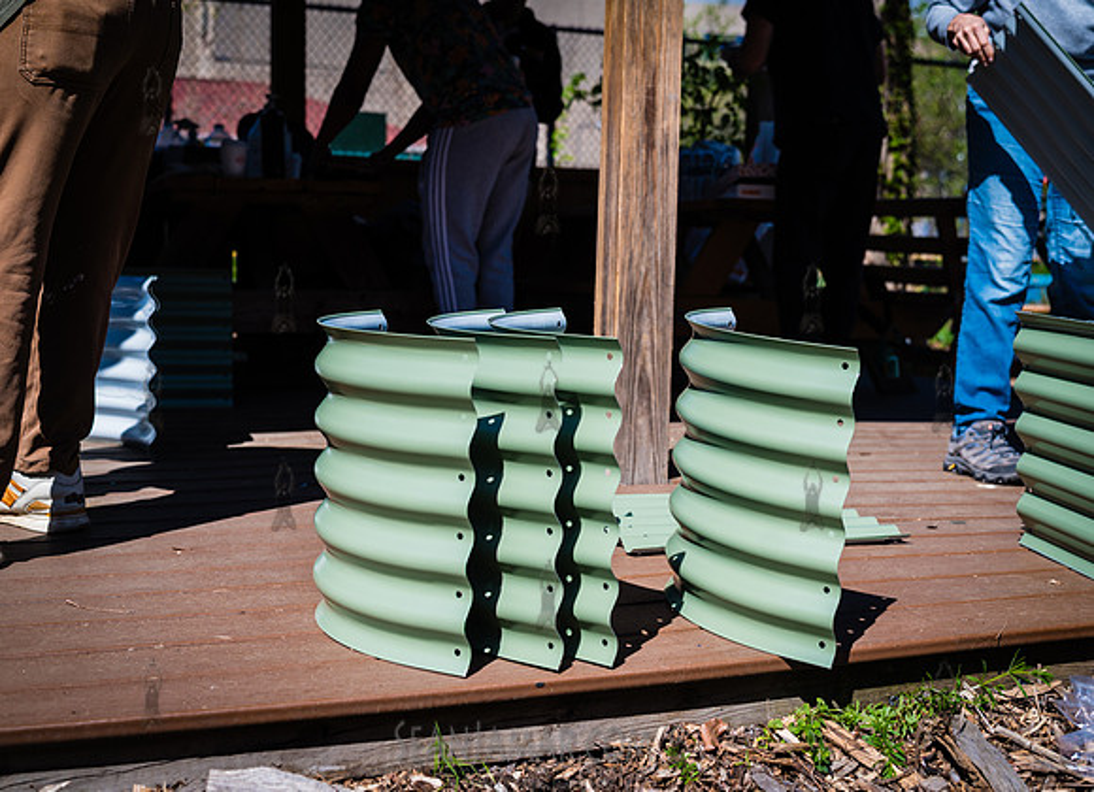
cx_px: 568
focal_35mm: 47
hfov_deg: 41.0
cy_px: 385
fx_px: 1462
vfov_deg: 30.3
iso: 100
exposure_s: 1/1000
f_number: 3.5
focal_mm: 43
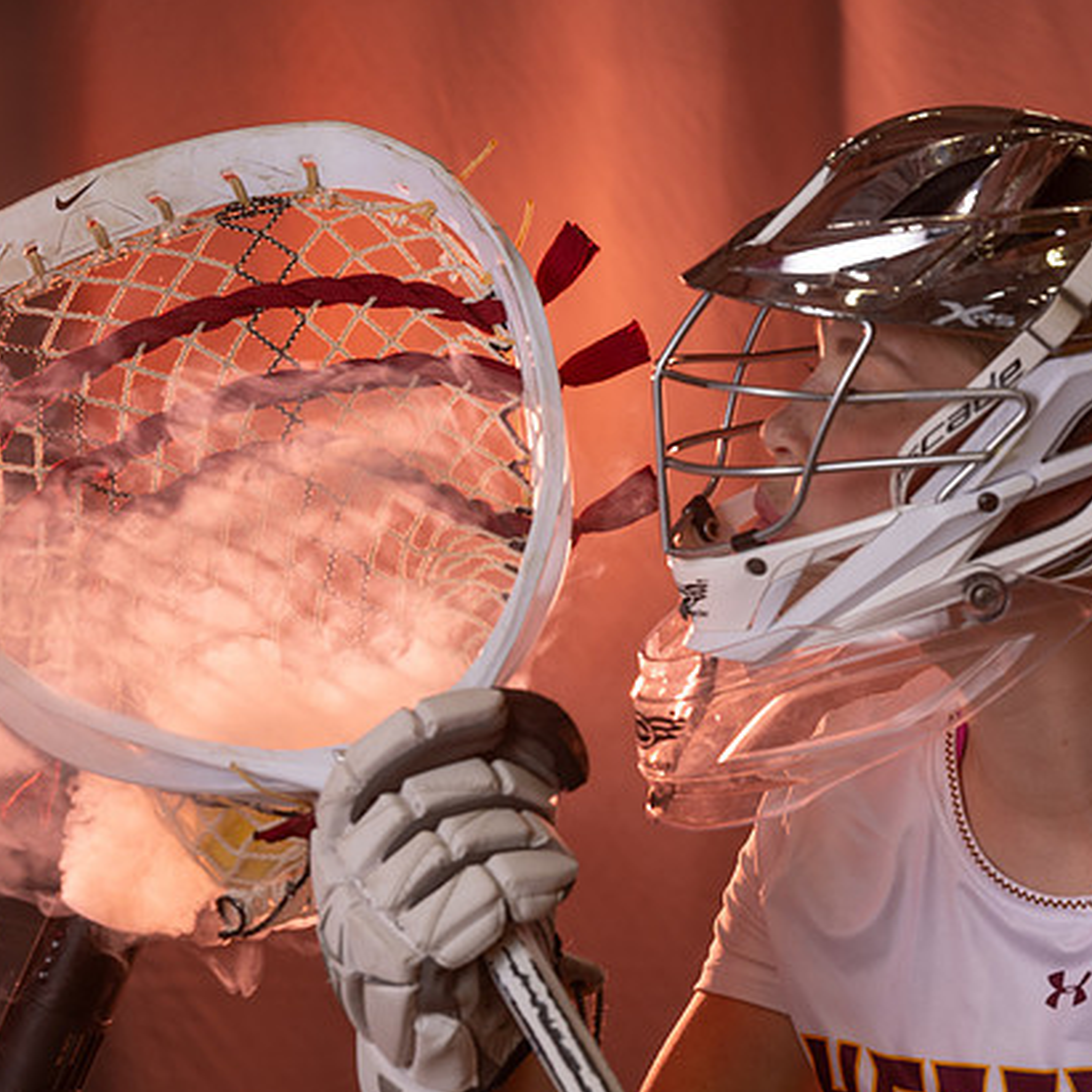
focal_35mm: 159
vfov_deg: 11.0
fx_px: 5675
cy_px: 650
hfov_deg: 10.9
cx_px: 905
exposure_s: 1/160
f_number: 5.6
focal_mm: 79
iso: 125
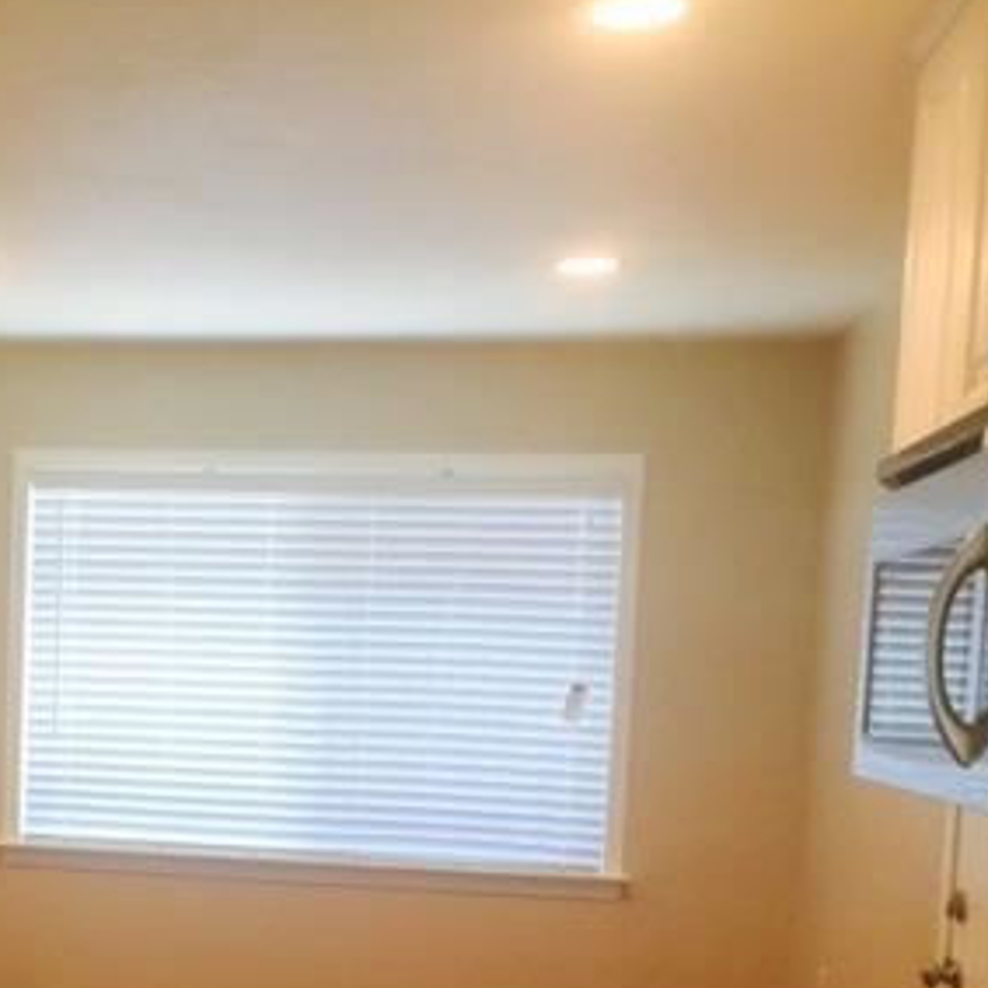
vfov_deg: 28.8
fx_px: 1873
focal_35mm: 58
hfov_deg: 28.4
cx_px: 91
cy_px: 817
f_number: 2.2
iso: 40
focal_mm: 4.15
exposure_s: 1/30
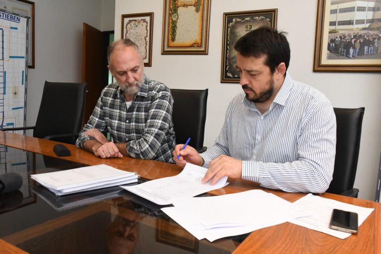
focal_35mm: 30
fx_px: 317
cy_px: 127
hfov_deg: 61.9
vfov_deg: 43.6
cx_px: 190
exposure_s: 1/250
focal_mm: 20
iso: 3200
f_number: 8
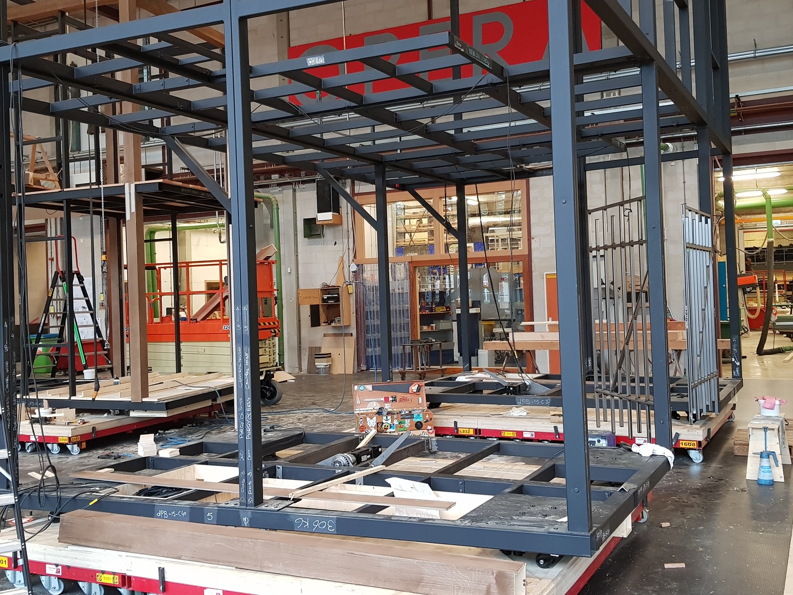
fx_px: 596
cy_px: 298
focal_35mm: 26
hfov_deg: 67.3
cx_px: 396
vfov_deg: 53.1
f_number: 1.7
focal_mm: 4.2
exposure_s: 1/50
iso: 200
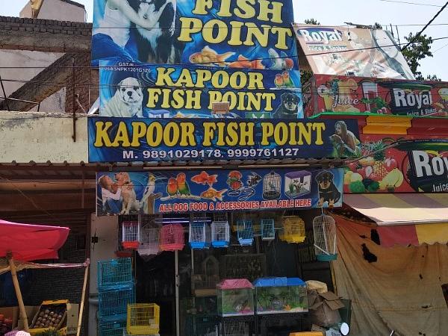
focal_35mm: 26
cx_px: 224
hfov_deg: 67.3
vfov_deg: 53.1
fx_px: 336
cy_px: 168
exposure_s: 1/994
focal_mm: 3.81
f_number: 2.2
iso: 125
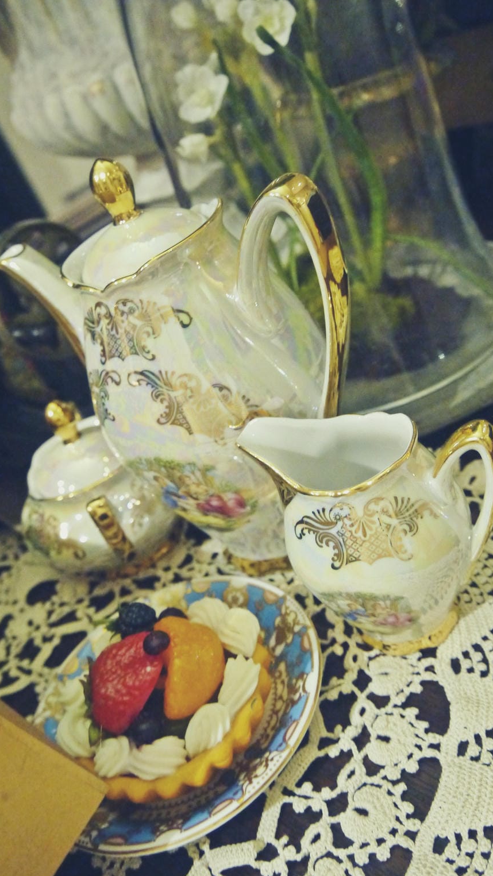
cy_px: 450
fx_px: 744
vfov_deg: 61.0
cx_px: 233
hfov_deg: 36.7
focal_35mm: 32
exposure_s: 1/40
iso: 1600
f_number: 3.5
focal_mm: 14
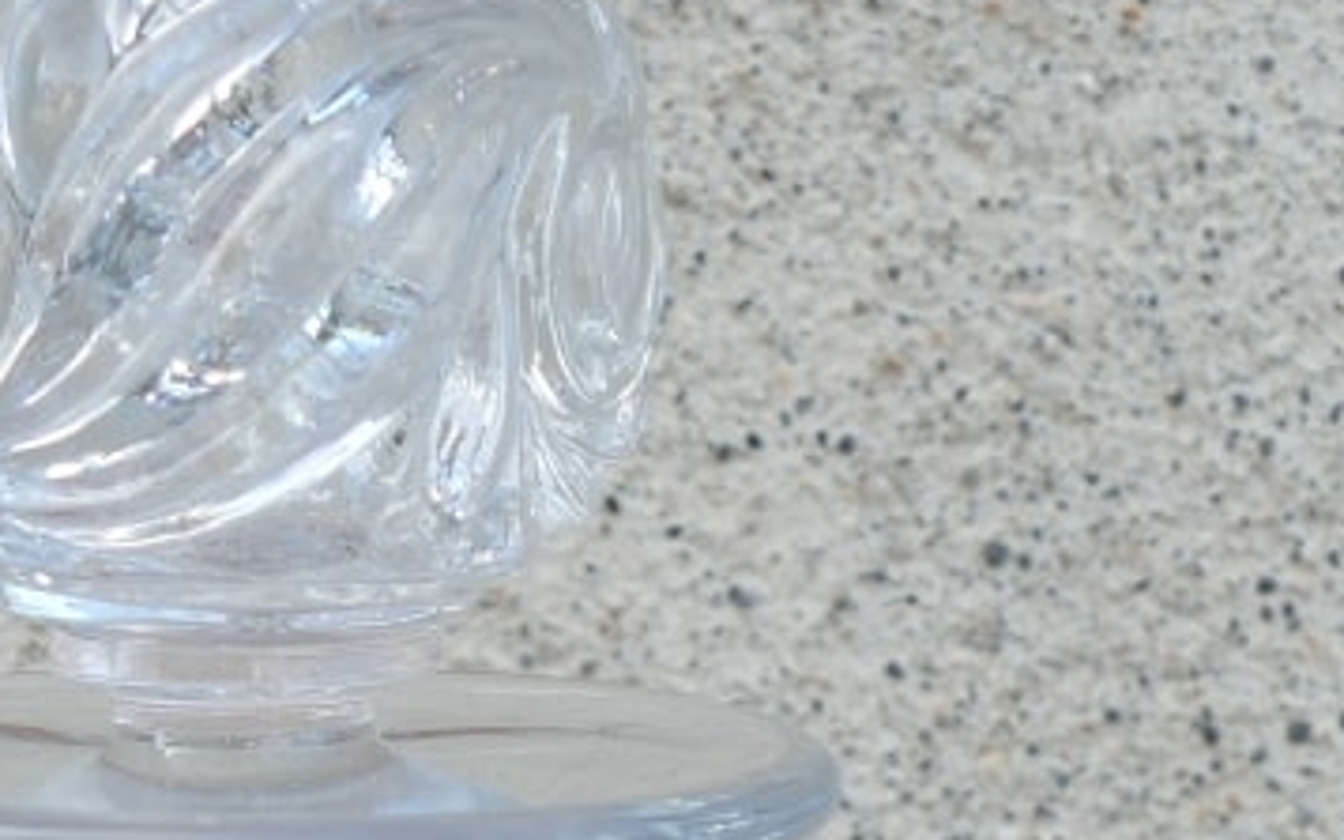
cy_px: 1495
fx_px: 5933
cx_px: 324
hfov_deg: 12.9
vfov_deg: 7.8
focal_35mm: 162
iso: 125
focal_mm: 12.9
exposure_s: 1/100
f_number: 4.5
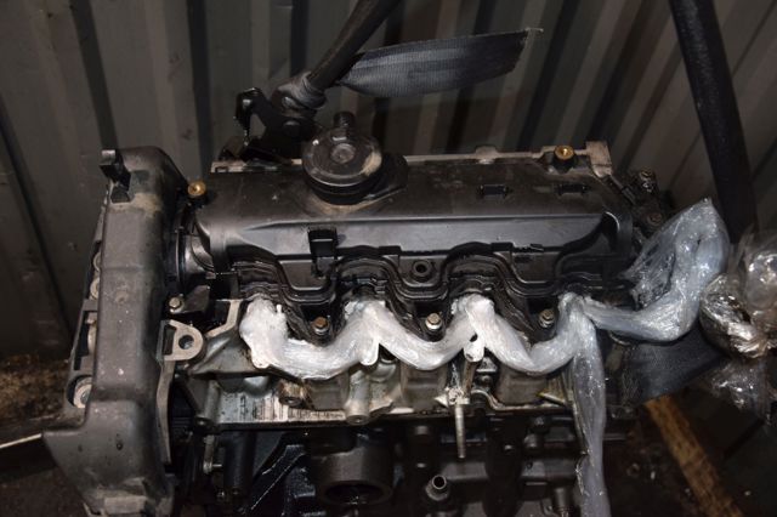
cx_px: 388
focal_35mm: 38
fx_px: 809
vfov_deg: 35.5
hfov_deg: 51.3
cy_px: 258
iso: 800
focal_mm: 25
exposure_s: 1/60
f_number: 5
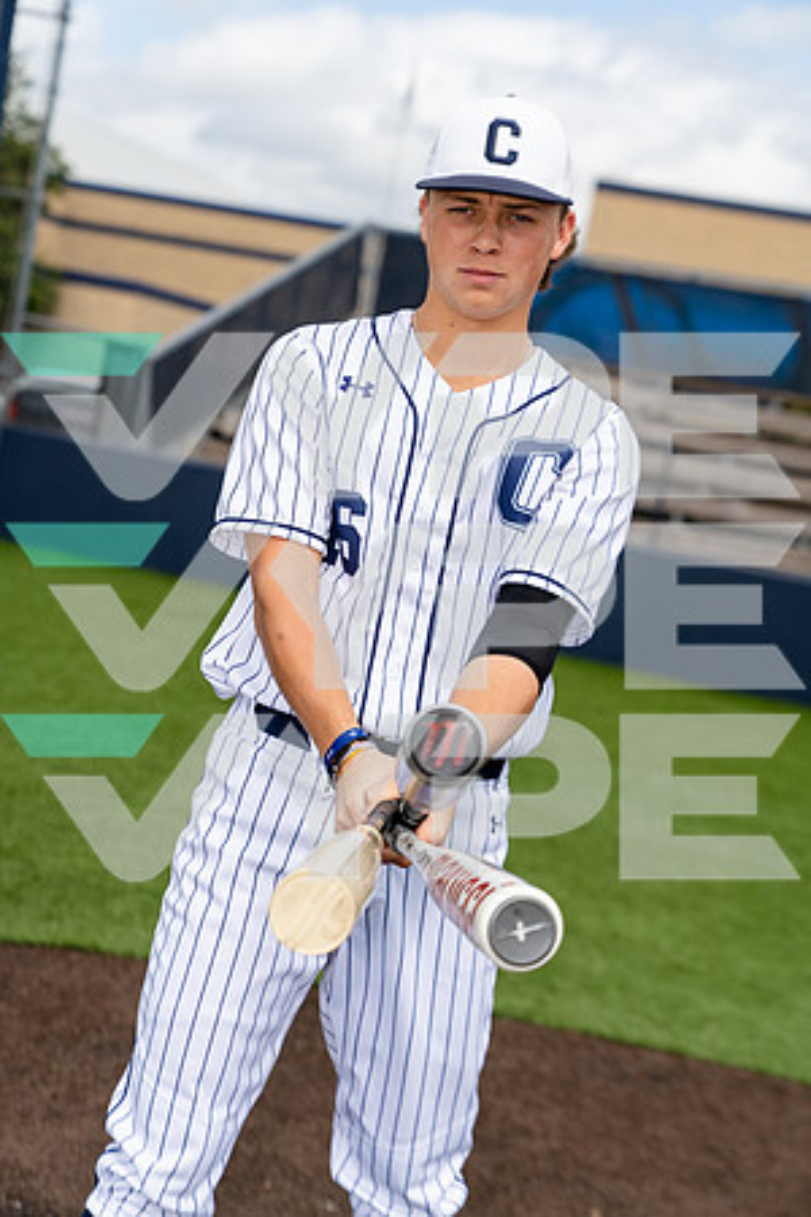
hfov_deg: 19.5
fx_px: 2365
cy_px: 608
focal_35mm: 70
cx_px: 406
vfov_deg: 28.8
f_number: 4
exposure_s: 1/1250
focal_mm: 70
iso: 250
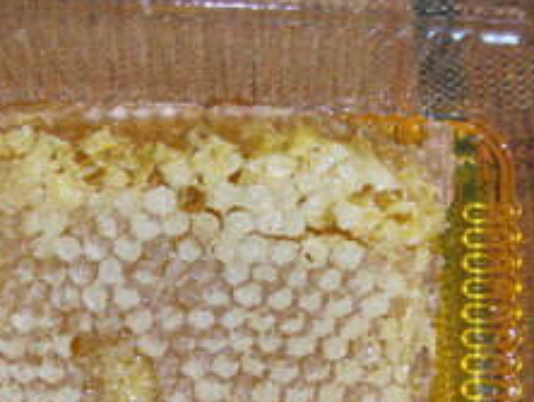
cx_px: 154
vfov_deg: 24.2
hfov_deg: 31.7
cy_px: 307
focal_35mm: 60
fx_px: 927
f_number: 3.5
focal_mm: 6.7
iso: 100
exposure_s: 1/30
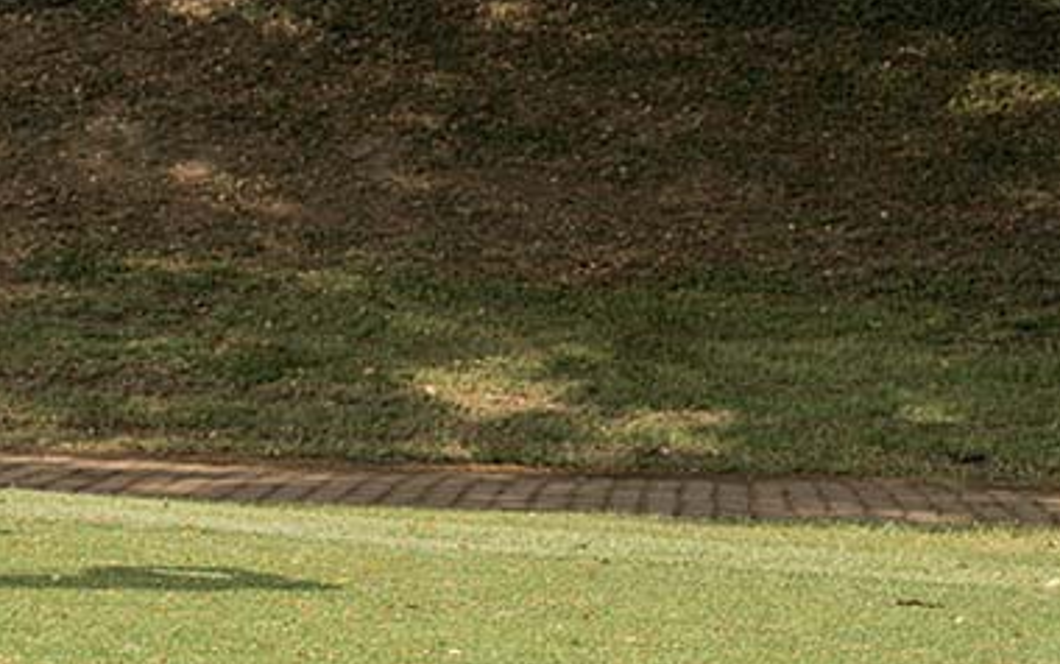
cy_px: -64
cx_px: -234
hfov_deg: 11.4
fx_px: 5203
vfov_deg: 7.3
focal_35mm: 180
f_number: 5
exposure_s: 1/2500
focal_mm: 70
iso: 720
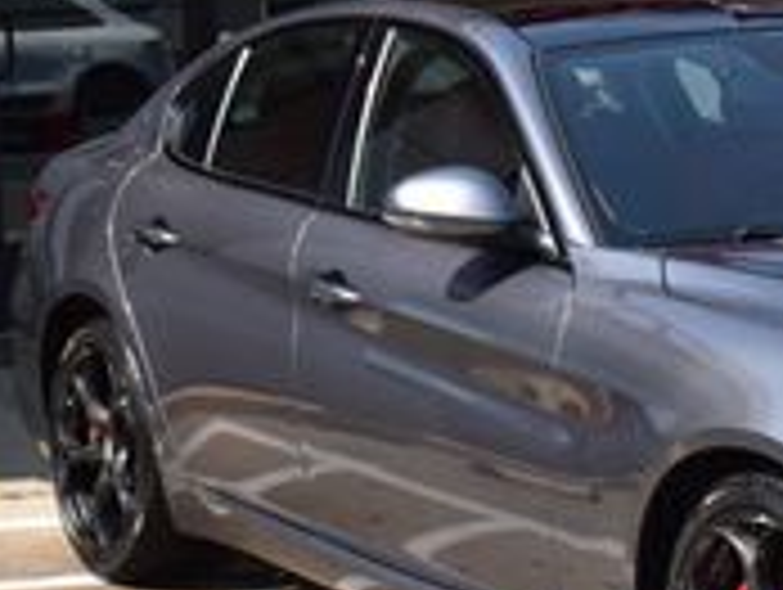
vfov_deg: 10.4
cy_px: 104
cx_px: 207
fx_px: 3234
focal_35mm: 143
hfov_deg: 13.8
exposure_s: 1/400
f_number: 11
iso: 400
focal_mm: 27
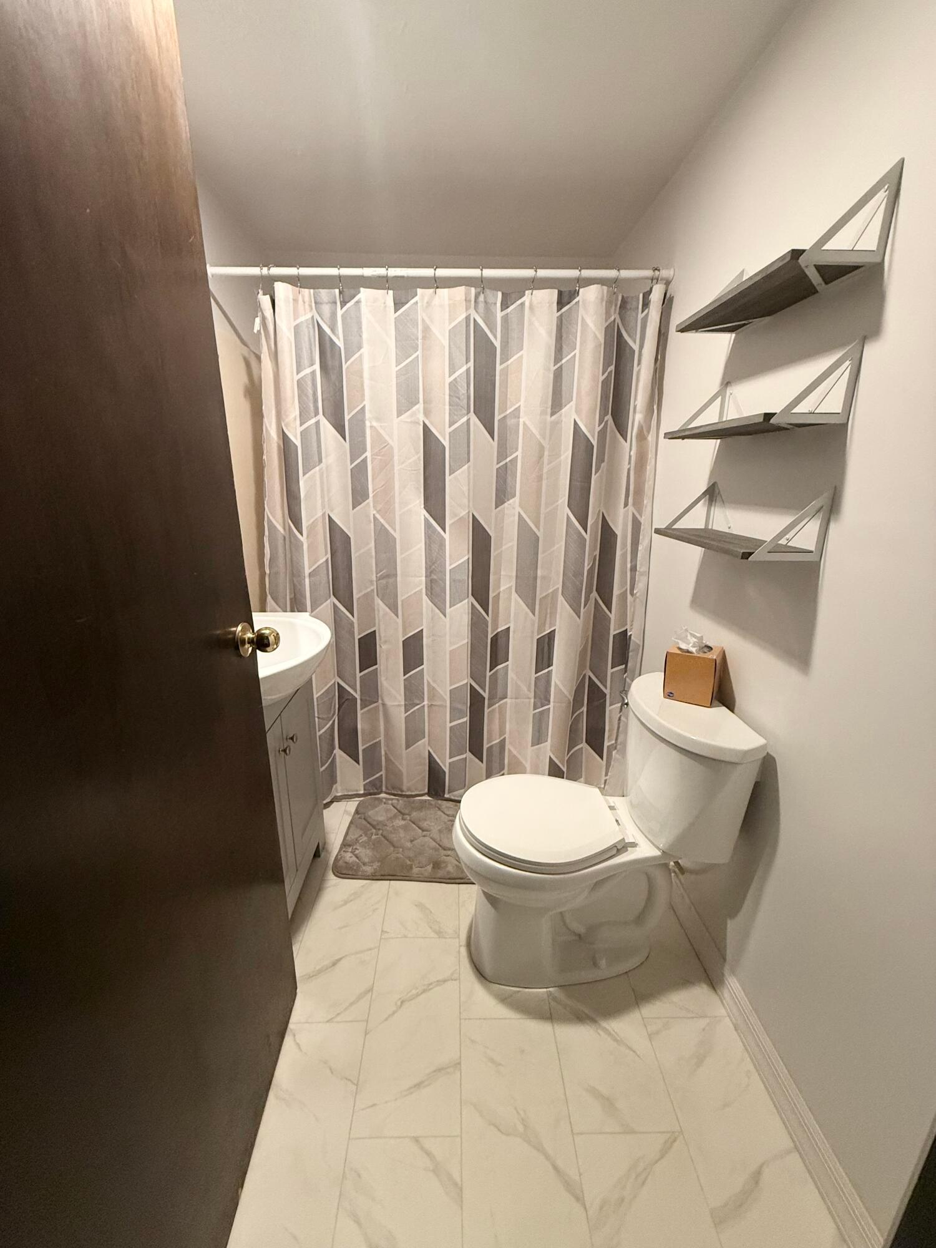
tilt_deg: -16.9
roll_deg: -0.4
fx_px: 505
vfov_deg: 102.1
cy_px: 624
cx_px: 468
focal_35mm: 14
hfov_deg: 85.7
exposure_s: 1/60
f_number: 2.2
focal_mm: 2.22
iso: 500
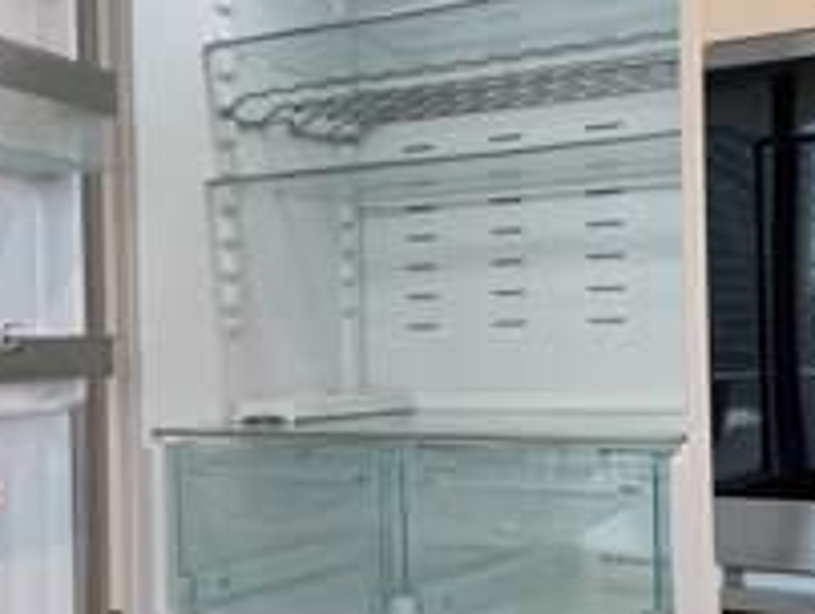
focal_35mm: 57
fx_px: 1344
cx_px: 391
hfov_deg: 33.7
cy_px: 335
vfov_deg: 25.7
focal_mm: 6.76
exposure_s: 1/154
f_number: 1.78
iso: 64
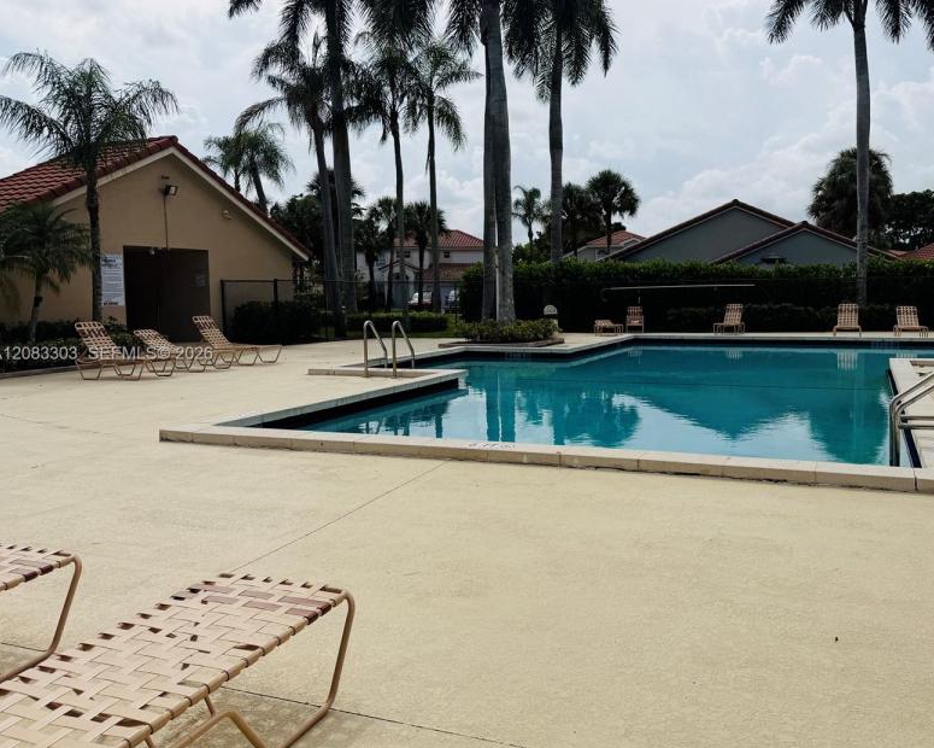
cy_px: 355
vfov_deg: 50.0
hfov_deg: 59.9
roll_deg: +0.5
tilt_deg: -4.8
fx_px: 802
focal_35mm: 29
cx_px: 566
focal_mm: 6.76
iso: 80
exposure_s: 1/10309
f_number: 1.78
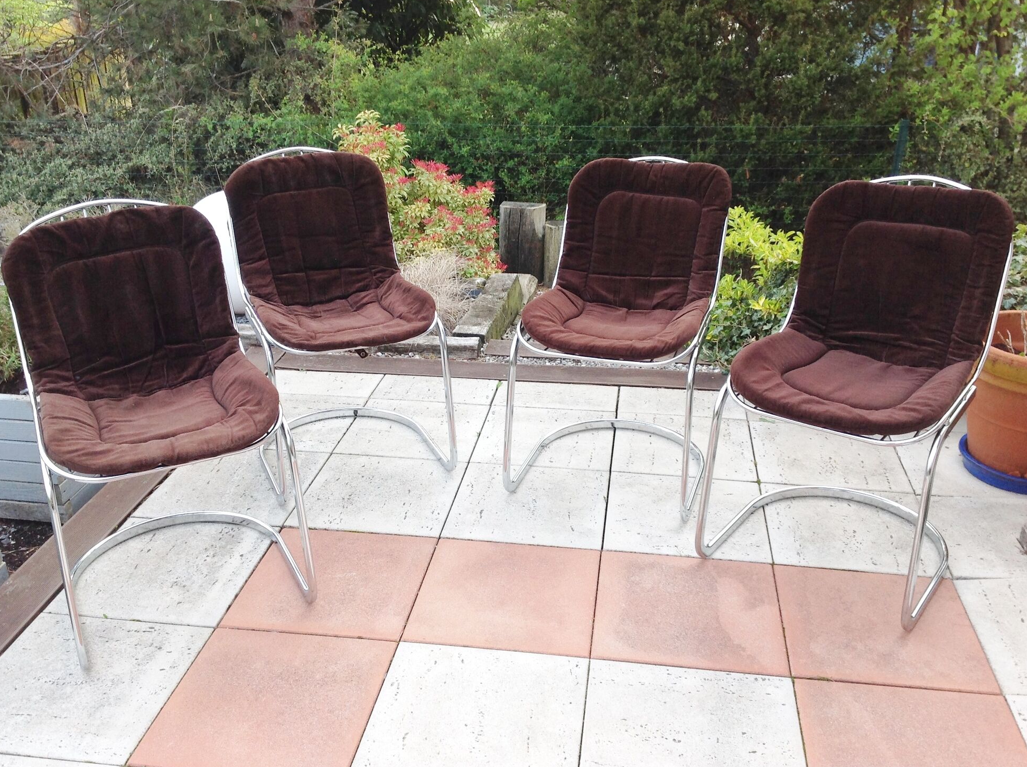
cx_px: 509
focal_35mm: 36
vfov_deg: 39.6
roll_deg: +0.9
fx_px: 1066
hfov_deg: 51.4
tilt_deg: -24.6
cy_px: 387
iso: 50
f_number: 2.4
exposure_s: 1/130
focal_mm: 4.28
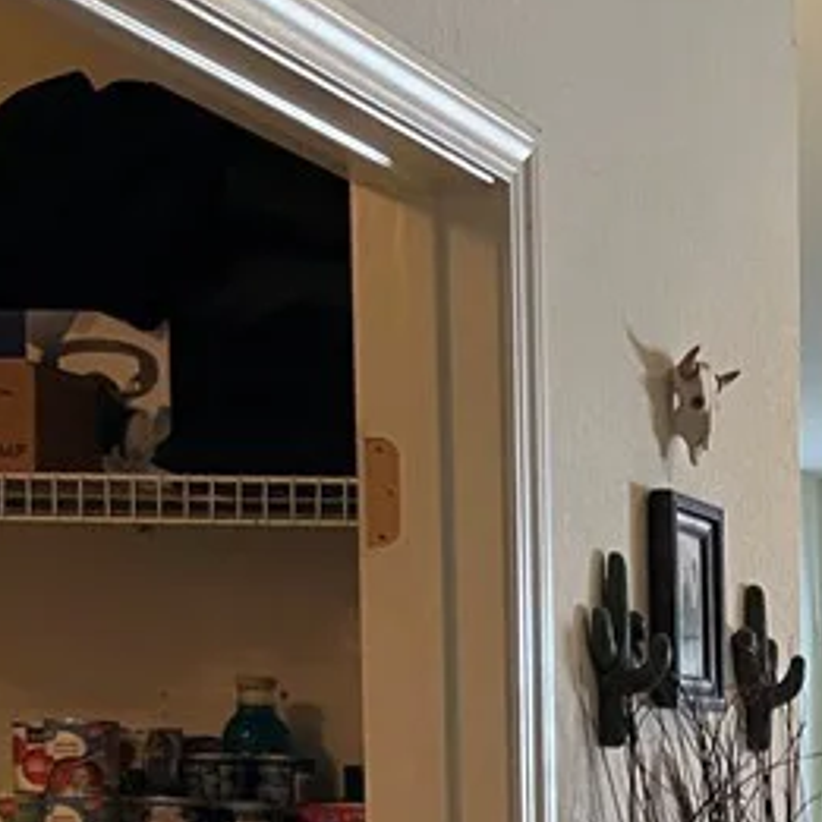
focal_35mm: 90
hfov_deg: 16.2
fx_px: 2418
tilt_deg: -2.2
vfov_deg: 18.5
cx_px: 1480
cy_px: 935
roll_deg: -0.5
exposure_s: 1/60
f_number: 1.6
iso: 160
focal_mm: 5.1
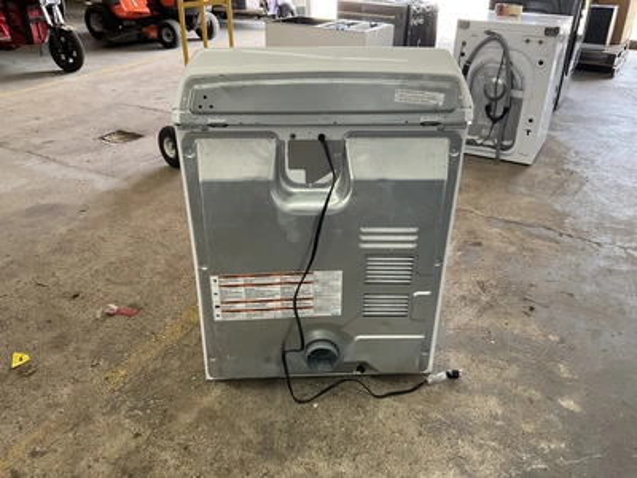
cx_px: 318
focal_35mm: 29
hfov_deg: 61.7
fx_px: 534
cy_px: 239
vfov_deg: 48.2
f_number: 1.8
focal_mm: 3
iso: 50
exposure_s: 1/60
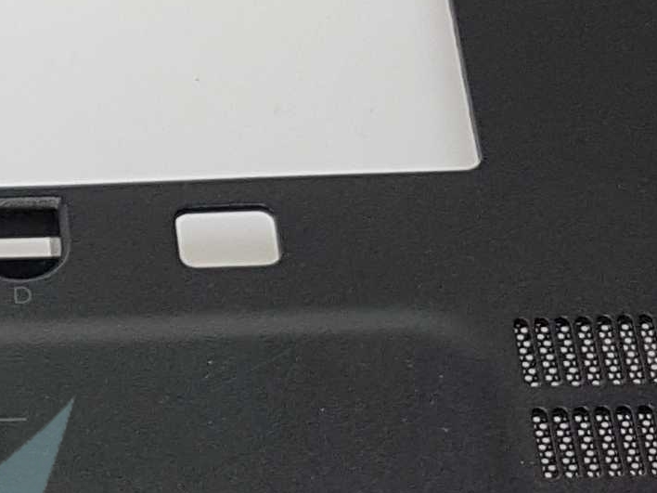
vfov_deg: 9.6
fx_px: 2809
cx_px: -238
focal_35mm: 148
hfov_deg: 12.8
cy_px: 861
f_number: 1.7
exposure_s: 1/100
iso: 50
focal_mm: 4.2
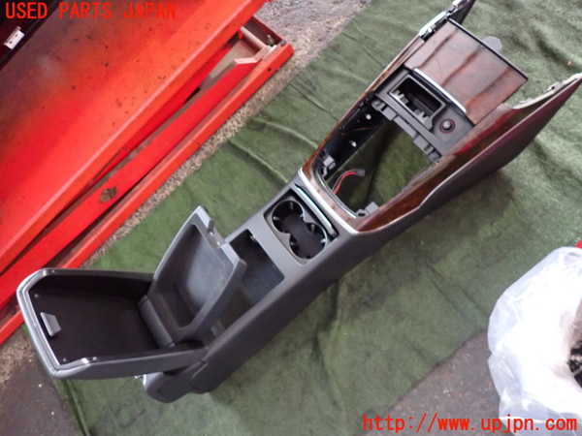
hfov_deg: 69.4
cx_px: 291
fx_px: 420
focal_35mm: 25
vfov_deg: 54.9
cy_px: 218
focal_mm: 4.5
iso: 800
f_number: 2
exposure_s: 1/15
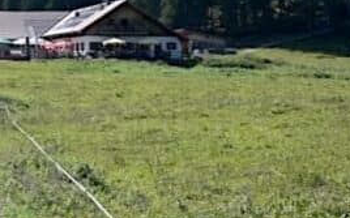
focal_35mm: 117
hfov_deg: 16.7
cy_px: -145
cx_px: -125
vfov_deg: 10.6
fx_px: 1115
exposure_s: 1/320
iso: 100
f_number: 6.3
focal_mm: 30
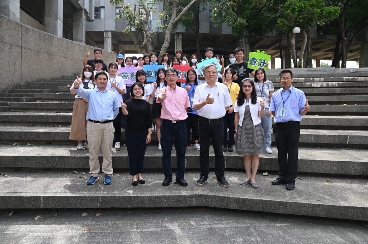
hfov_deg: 73.8
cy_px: 122
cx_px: 184
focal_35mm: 24
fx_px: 245
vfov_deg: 53.1
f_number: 5.6
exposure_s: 1/250
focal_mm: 24
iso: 200
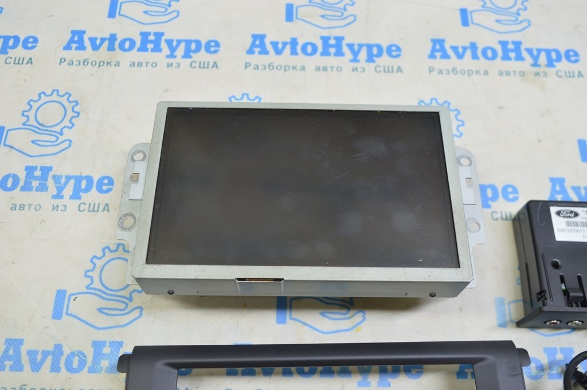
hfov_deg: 55.1
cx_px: 294
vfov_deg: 38.3
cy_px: 195
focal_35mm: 34
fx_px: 562
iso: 400
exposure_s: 1/20
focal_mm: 23
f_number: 5.6
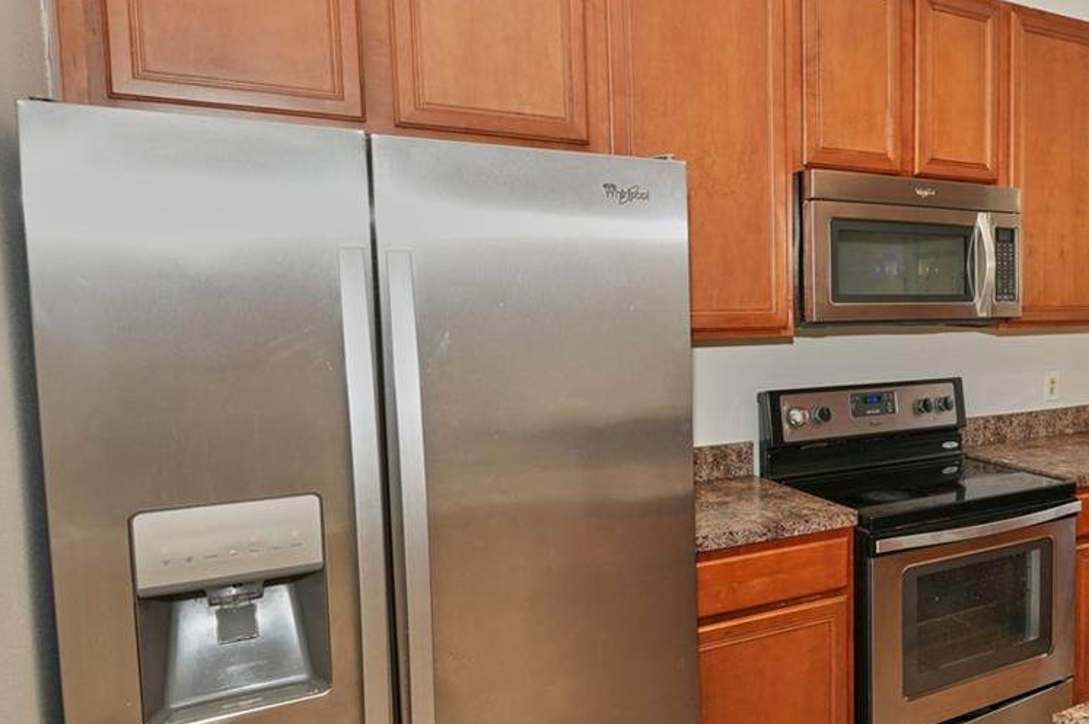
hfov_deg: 55.0
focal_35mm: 30
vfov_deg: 43.6
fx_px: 907
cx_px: 952
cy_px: 366
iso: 400
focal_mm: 14
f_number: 4
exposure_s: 1/200
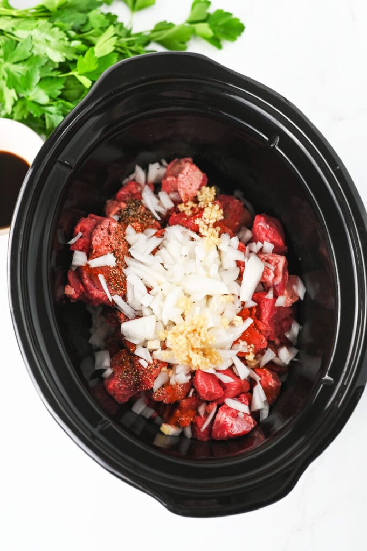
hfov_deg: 26.9
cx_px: 184
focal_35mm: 50
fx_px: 766
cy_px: 276
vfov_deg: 39.6
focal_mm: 50
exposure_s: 1/125
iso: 720
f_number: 4
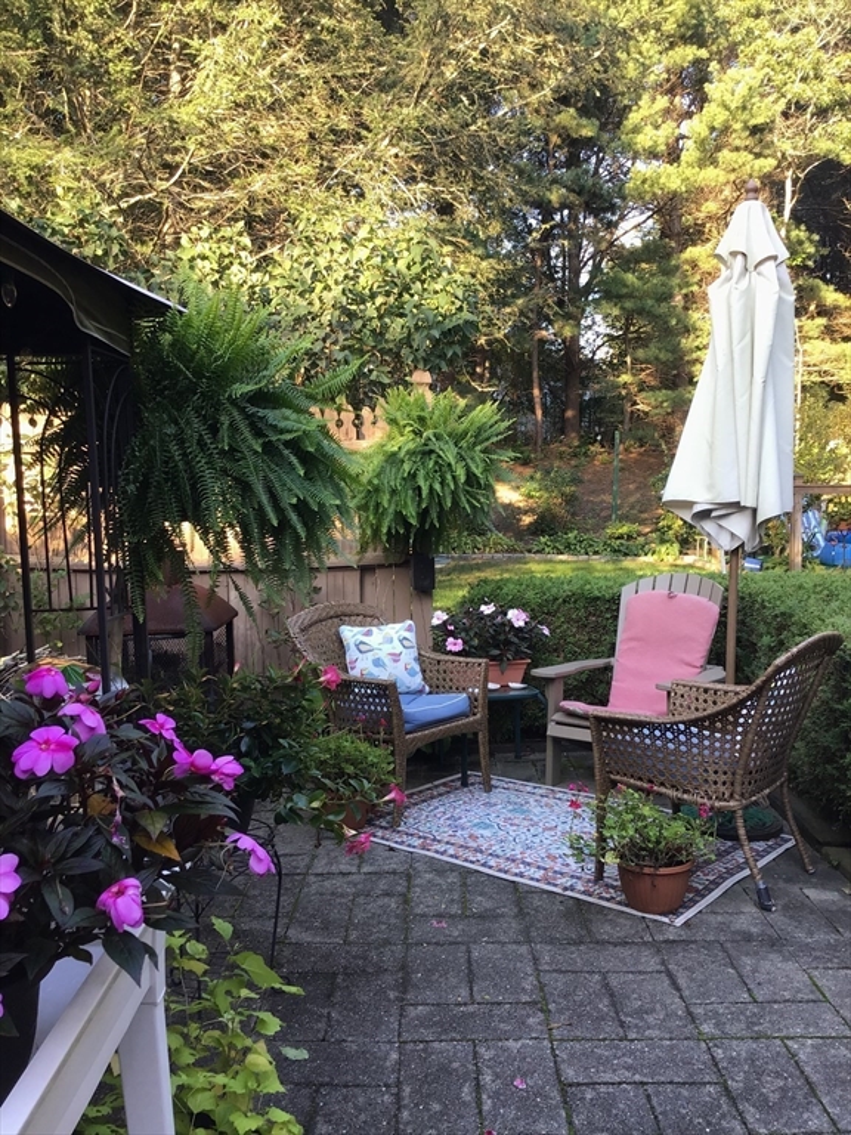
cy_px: 568
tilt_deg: -4.3
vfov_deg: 58.4
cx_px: 426
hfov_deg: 45.4
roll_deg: +0.5
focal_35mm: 31
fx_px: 1016
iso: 25
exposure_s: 1/60
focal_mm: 3.3
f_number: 2.4
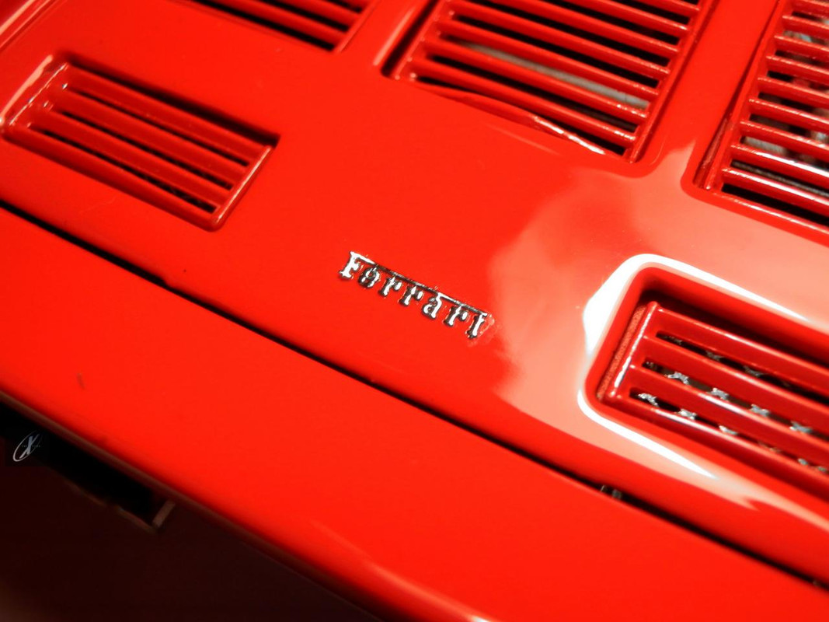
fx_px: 1006
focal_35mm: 42
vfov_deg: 34.3
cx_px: 414
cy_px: 311
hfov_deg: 44.8
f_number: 4
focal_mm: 7.4
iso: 160
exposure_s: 1/40
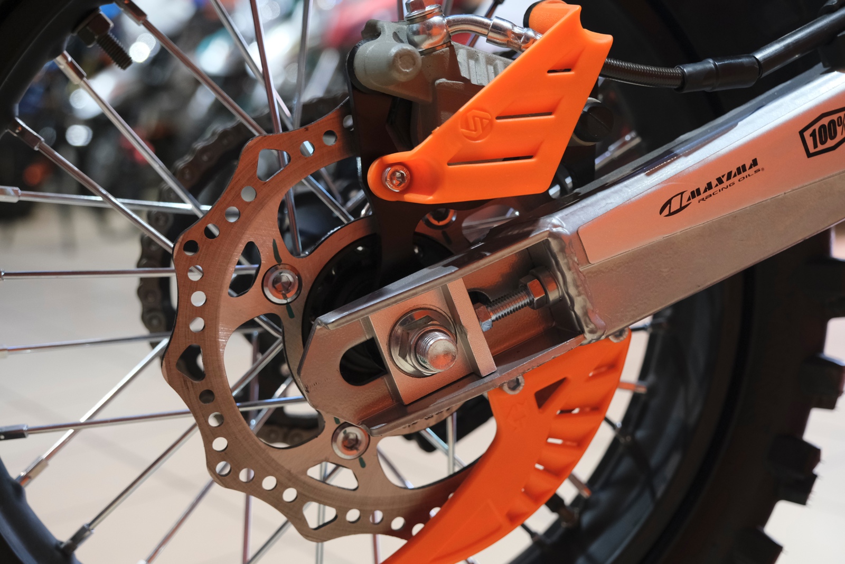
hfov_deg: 42.7
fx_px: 1080
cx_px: 422
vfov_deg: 29.2
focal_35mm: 46
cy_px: 282
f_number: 4
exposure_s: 1/100
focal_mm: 30.8
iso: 1600
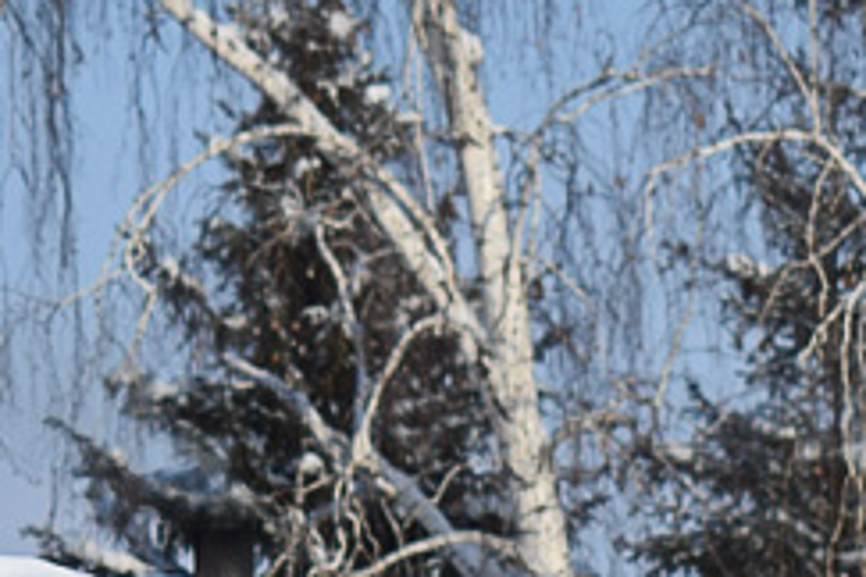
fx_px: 8563
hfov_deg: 5.7
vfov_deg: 3.8
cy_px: 1086
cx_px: -285
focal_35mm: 356
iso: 100
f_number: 6.3
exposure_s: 1/800
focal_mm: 48
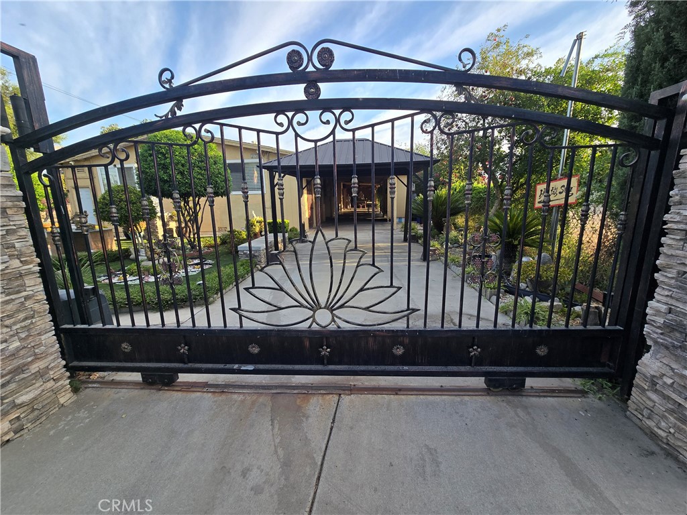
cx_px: 344
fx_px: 258
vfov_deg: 89.9
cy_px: 258
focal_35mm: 13
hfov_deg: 106.2
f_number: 2.2
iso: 50
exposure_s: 1/501
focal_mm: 2.2
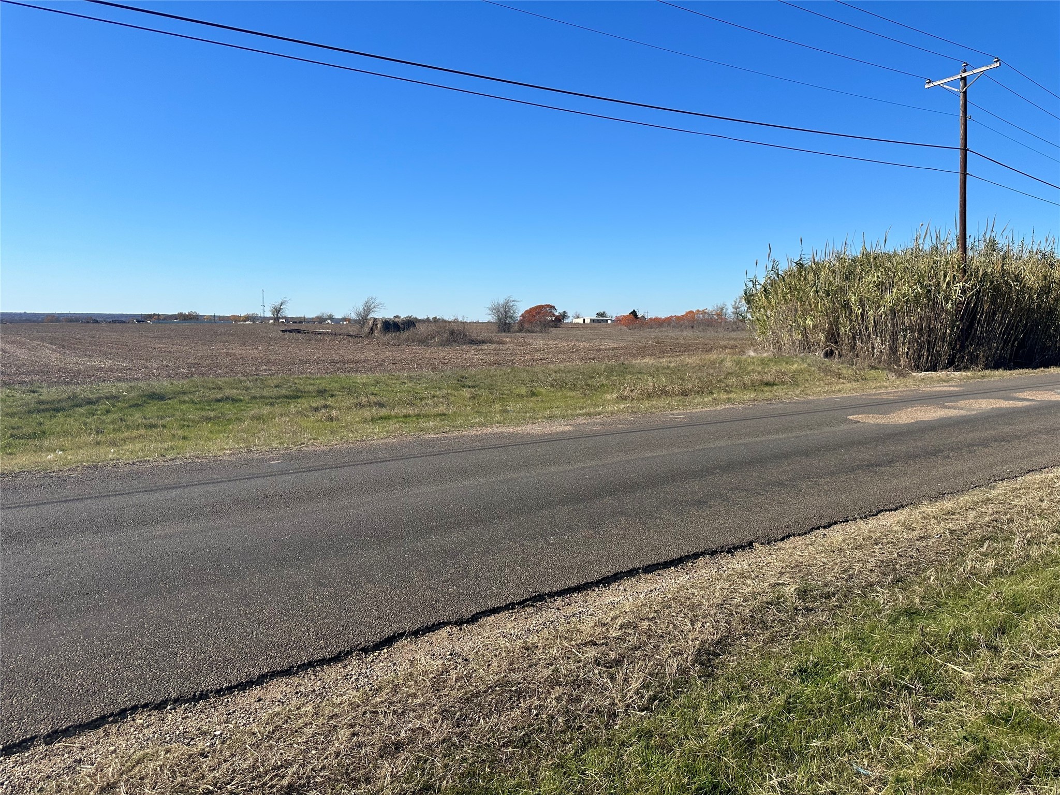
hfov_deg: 71.6
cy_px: 398
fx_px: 735
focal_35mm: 24
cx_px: 530
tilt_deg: -4.6
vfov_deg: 56.8
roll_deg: -0.2
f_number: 1.78
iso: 80
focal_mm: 6.86
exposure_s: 1/5263
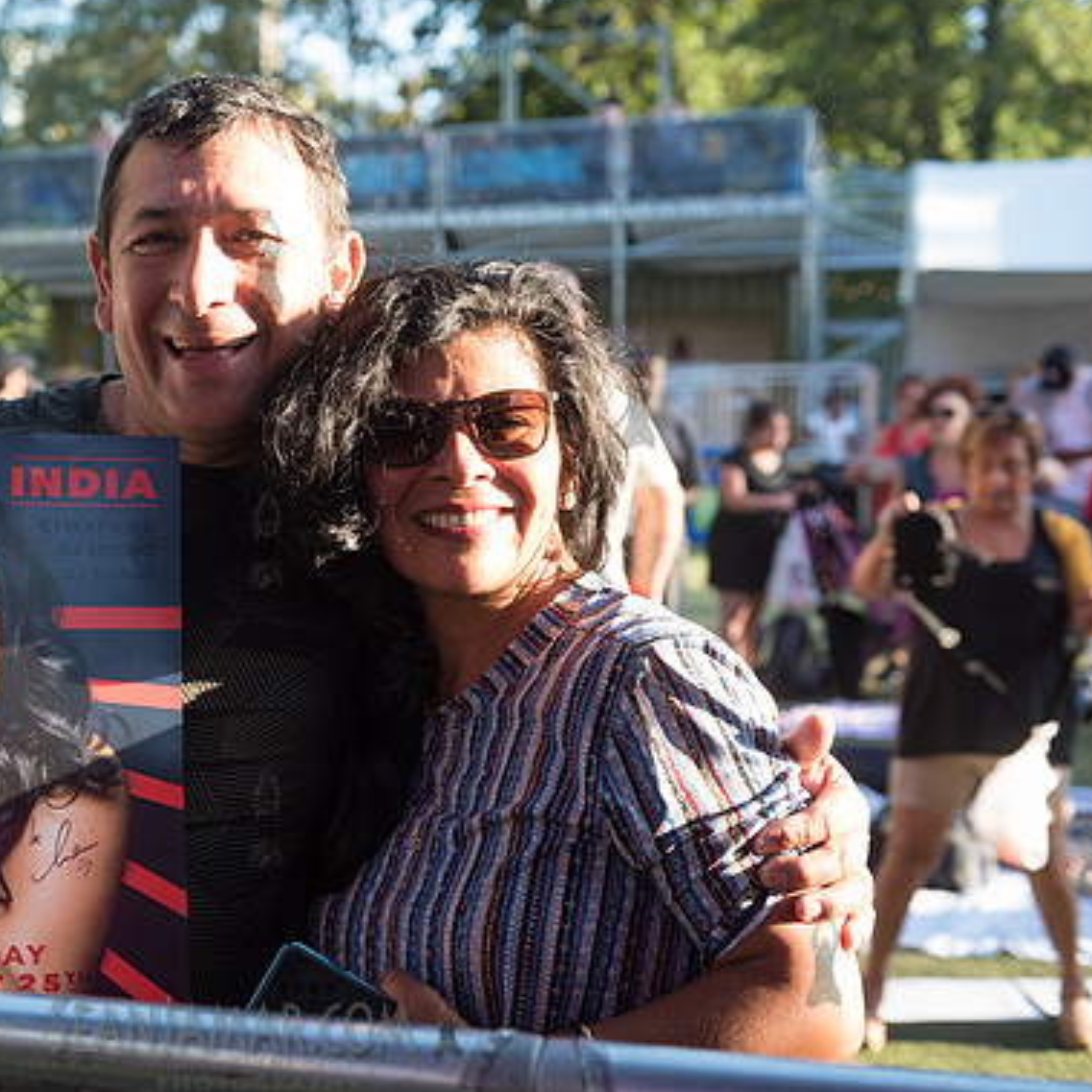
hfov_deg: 32.1
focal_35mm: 52
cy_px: 537
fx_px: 1856
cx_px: 265
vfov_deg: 32.8
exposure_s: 1/200
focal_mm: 40
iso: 200
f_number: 4
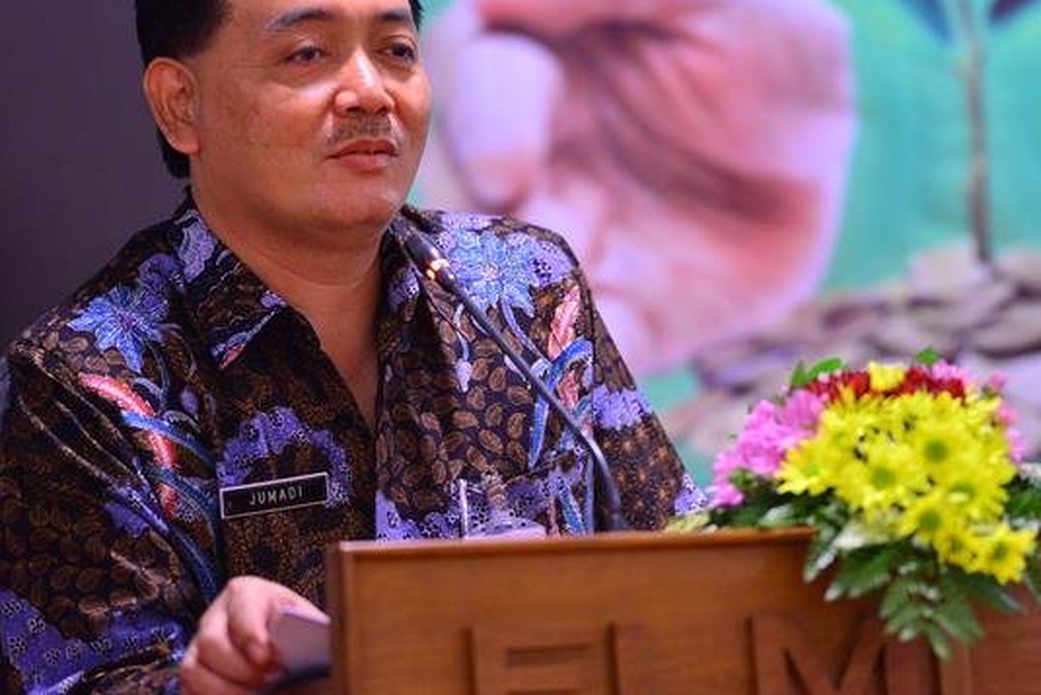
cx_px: 621
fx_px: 7954
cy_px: 254
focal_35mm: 275
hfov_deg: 7.5
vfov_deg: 5.0
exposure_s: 1/60
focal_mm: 200
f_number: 2.8
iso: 1800
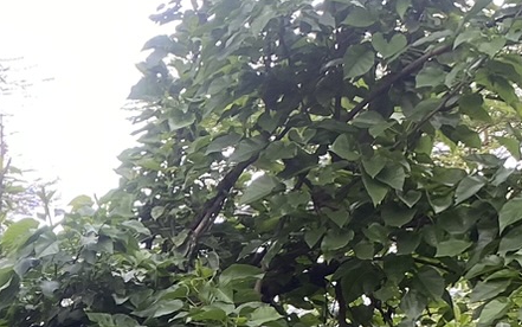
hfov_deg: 15.2
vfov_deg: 9.3
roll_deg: -2.7
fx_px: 1822
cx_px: -232
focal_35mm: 128
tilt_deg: -7.0
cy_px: 737
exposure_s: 1/182
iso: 32
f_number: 1.8
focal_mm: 4.25
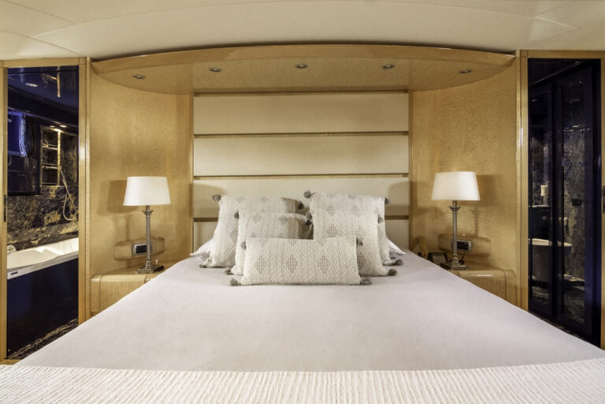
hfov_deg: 95.0
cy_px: 202
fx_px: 277
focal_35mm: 16
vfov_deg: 72.1
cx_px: 302
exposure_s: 1/5
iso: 400
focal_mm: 11
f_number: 8
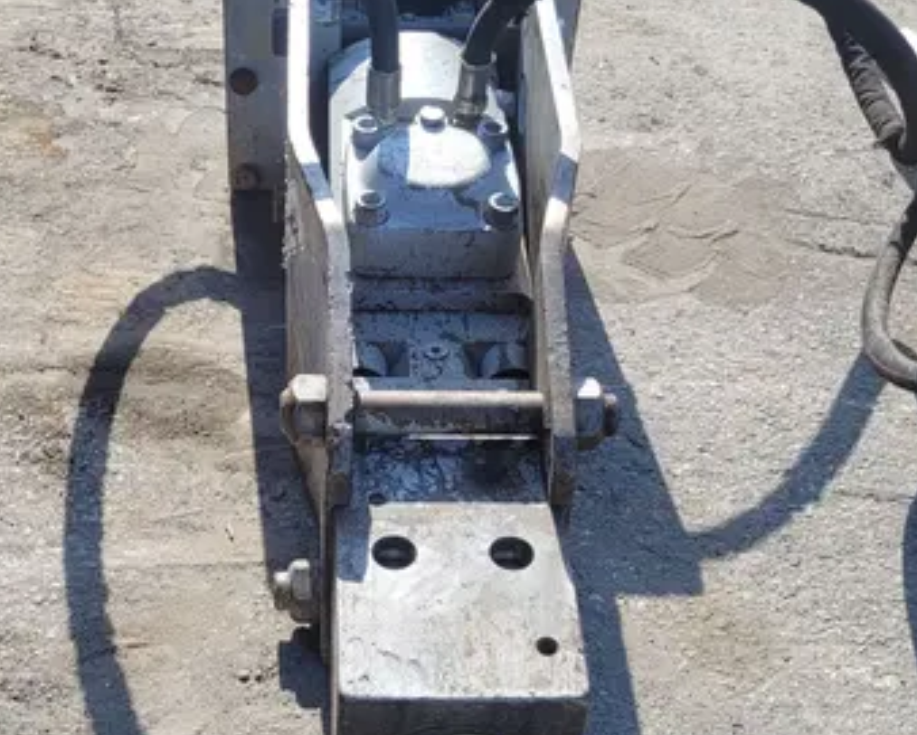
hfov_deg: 34.0
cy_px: 511
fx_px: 1494
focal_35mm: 55
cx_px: 374
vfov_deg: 27.4
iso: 40
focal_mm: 5.4
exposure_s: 1/1145
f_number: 1.8
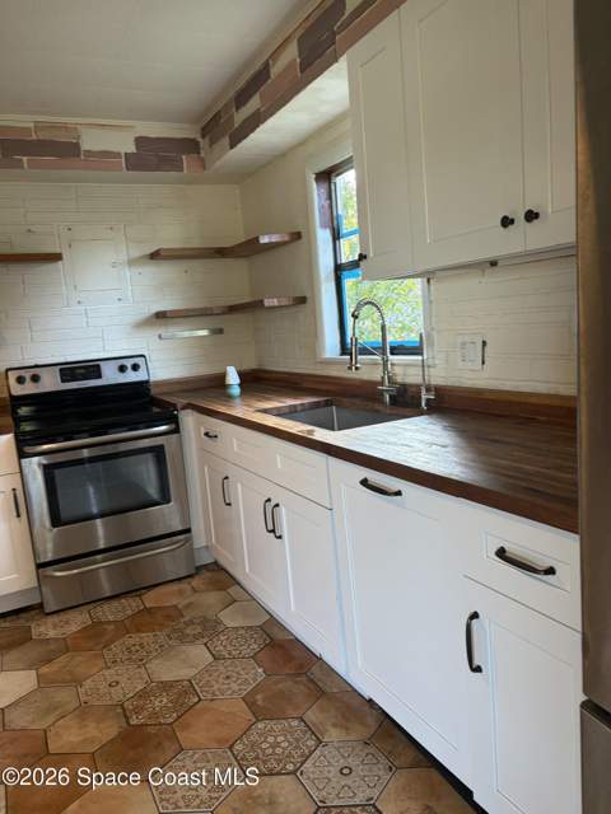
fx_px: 612
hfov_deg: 53.1
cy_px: 407
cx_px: 306
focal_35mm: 26
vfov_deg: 67.3
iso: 125
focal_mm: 5.96
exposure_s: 1/60
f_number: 1.6
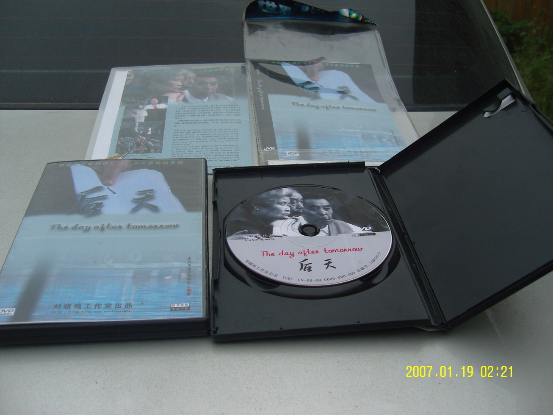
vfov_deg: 41.8
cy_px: 208
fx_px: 543
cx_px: 276
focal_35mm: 34
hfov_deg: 54.0
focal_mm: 7.3
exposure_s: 1/50
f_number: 2.8
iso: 100
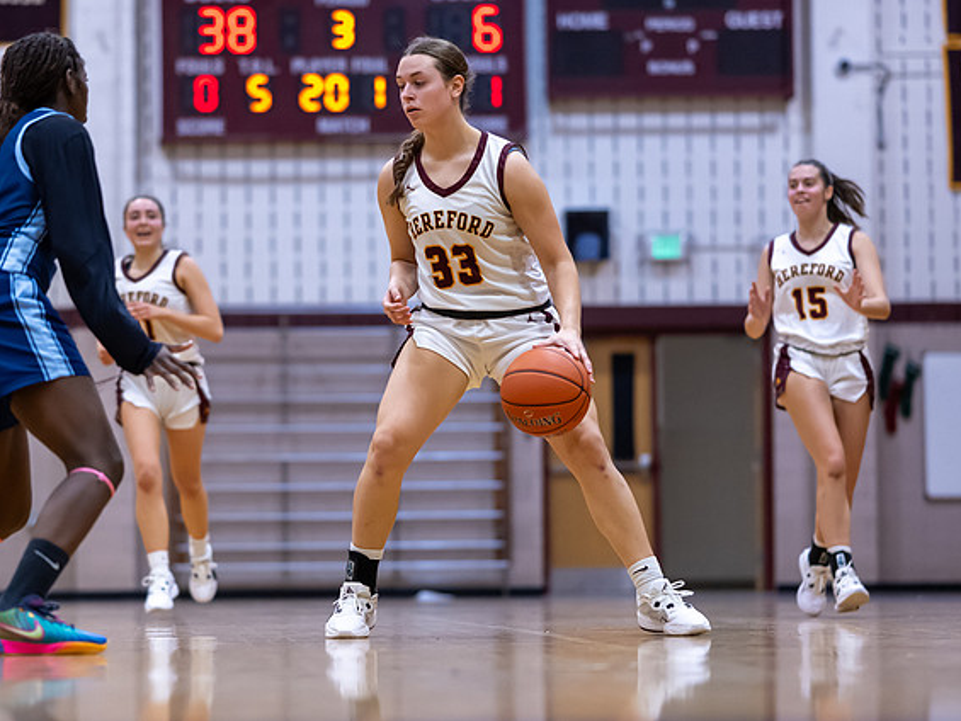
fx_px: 4360
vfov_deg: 9.5
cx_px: 320
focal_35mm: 157
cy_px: 351
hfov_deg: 12.6
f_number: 1.8
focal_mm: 85
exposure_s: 1/1250
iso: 1600
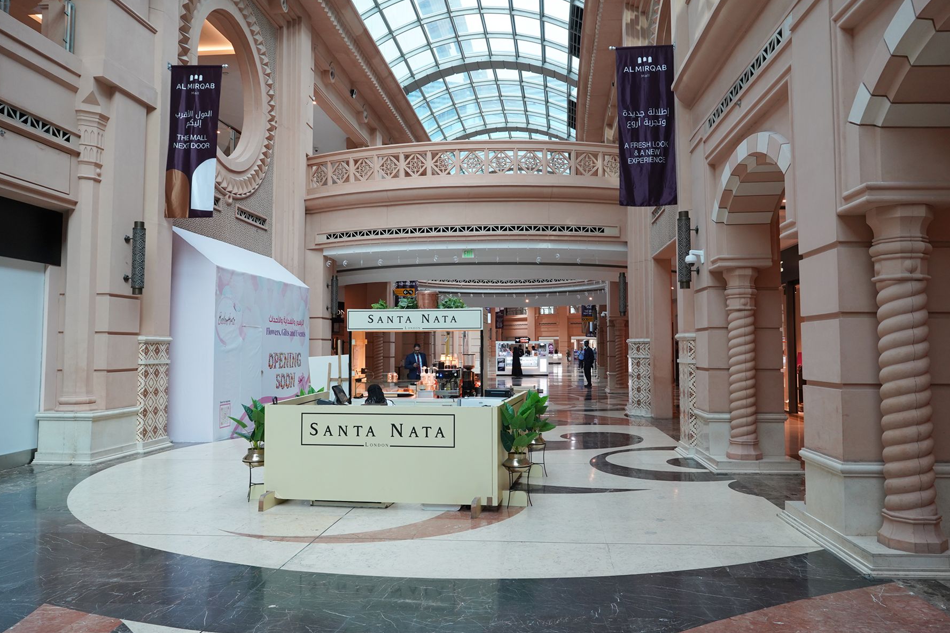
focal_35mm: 27
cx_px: 496
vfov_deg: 47.9
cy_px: 300
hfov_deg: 67.3
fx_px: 713
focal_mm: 24
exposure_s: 1/100
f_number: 7.1
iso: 800
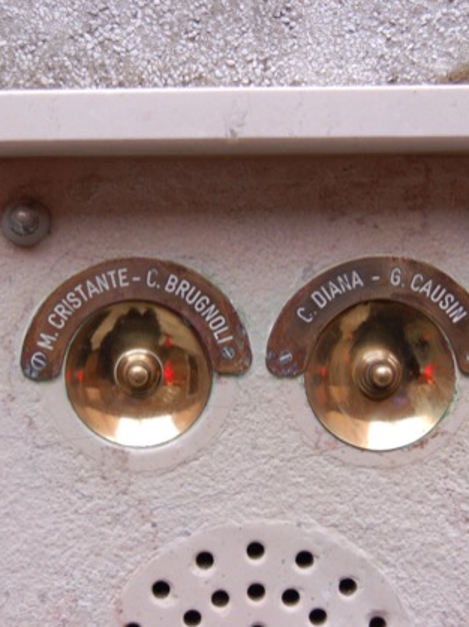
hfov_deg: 19.6
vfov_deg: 26.0
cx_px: 208
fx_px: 1356
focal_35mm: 75
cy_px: 316
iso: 400
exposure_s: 1/50
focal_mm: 34
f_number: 4.5
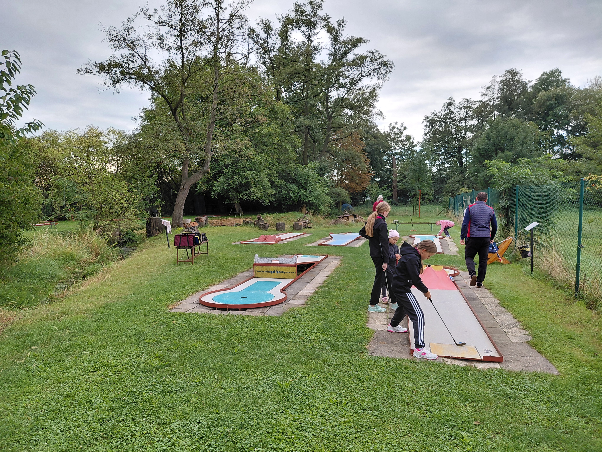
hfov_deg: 69.4
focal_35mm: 25
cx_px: 301
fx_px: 435
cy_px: 226
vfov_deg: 54.9
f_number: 1.8
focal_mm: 4.69
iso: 50
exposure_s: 1/344
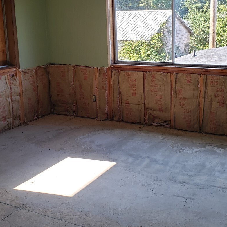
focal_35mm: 47
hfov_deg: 36.0
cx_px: 132
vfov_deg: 35.9
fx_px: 349
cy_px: 90
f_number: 2.4
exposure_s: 1/60
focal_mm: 4.3
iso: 50
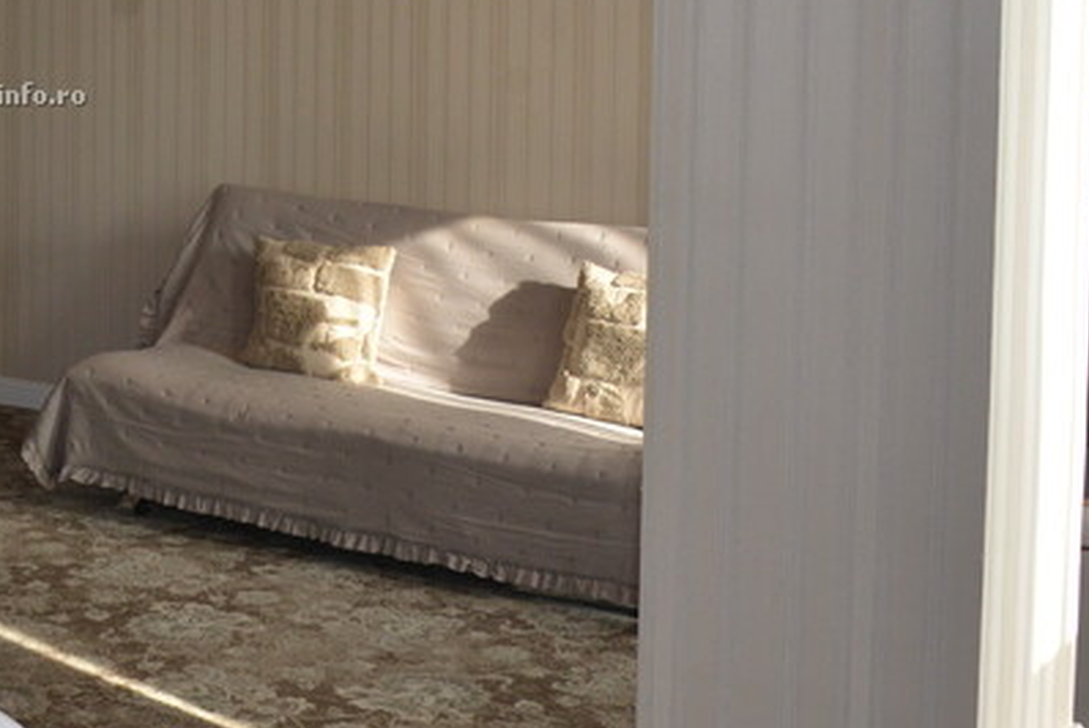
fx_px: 2180
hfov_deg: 26.5
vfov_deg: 18.6
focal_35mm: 72
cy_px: 42
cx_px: -14
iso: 1000
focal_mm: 28
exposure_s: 1/200
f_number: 7.1
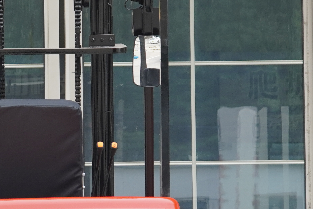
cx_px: 42
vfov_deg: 6.5
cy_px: 163
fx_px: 1843
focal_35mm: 212
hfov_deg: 9.7
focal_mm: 44
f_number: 4.5
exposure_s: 1/160
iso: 320
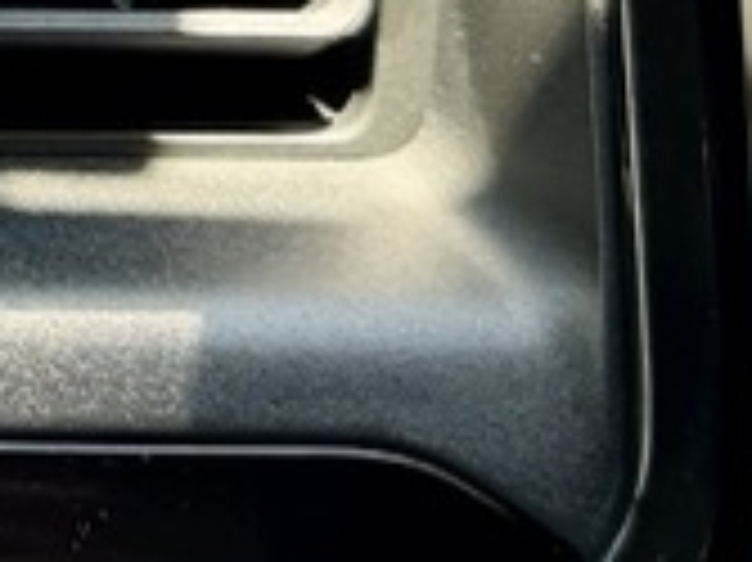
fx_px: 3994
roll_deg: +1.7
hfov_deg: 9.7
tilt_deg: -20.6
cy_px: -391
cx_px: -964
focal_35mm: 184
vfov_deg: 7.8
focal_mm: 6.76
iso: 80
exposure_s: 1/176
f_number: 1.78
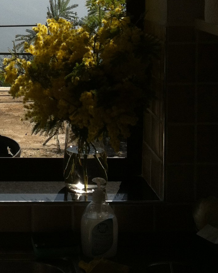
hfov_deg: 14.7
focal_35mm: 100
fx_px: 807
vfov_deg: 18.8
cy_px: 23
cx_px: -62
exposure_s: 1/2514
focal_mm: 3.85
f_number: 2.8
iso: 80
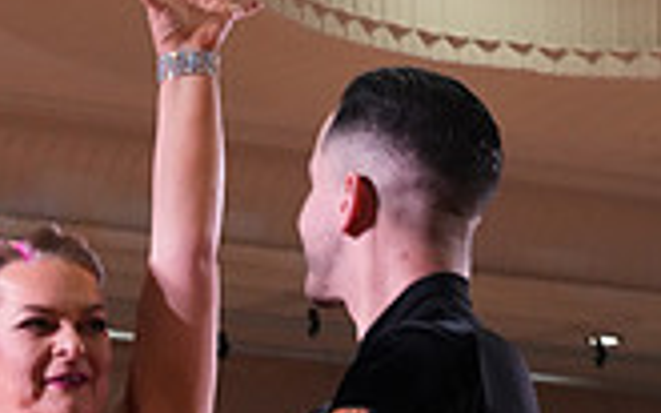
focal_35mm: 208
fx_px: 3746
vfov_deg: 6.2
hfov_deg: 10.1
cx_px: 126
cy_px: 798
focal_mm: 58
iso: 5000
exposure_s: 1/125
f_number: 9
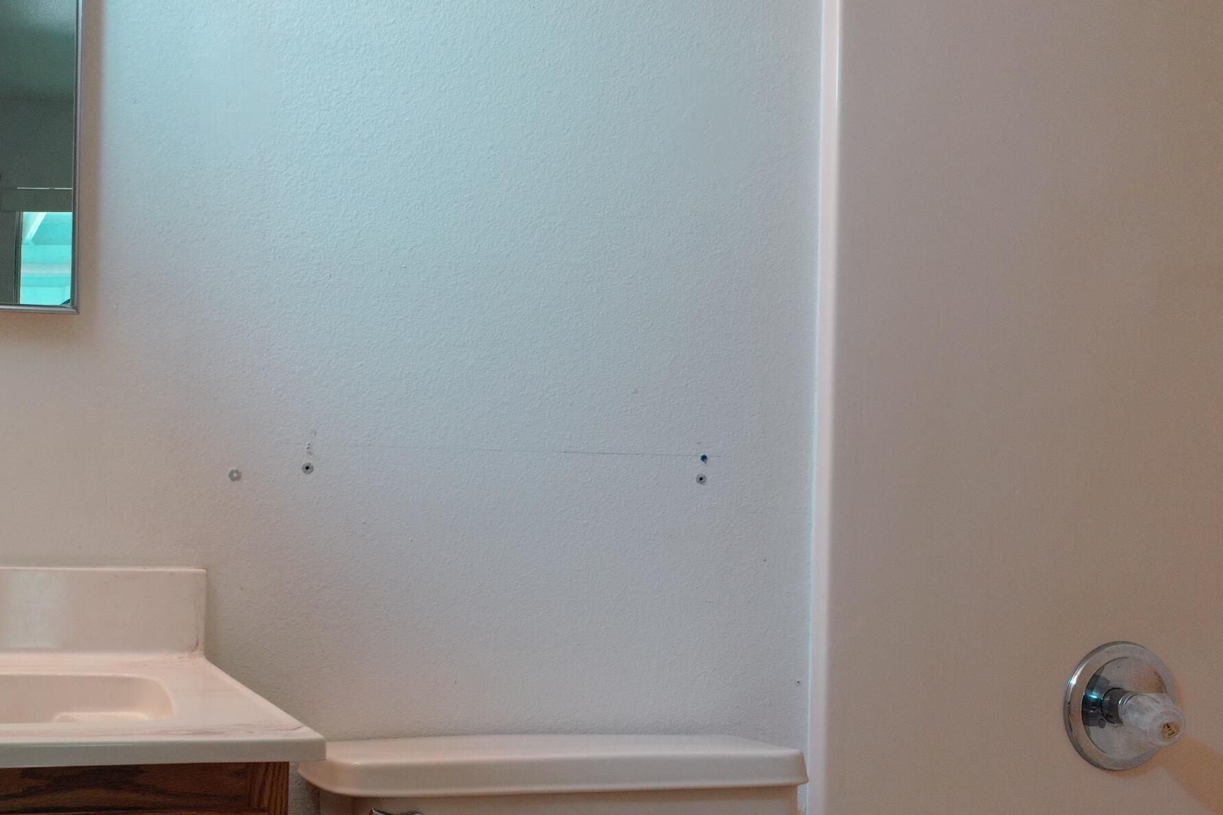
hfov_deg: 41.1
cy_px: 490
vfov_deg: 28.6
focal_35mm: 47
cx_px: 354
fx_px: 1596
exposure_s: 1/25
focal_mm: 10.26
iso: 400
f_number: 4
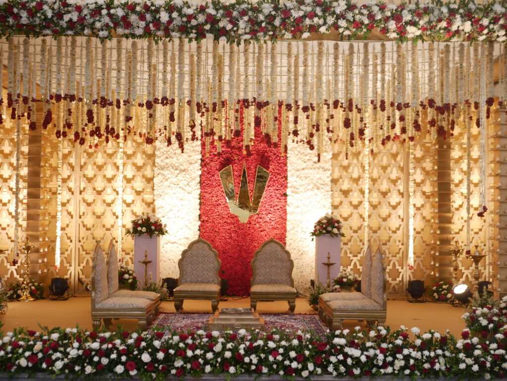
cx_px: 254
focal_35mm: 50
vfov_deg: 29.1
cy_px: 190
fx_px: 733
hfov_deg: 38.2
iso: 400
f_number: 2.8
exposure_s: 1/125
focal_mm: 25
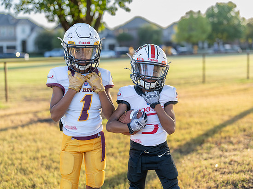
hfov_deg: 35.0
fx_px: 402
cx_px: 126
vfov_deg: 26.5
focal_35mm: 55
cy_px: 95
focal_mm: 50
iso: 100
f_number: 1.6
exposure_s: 1/800
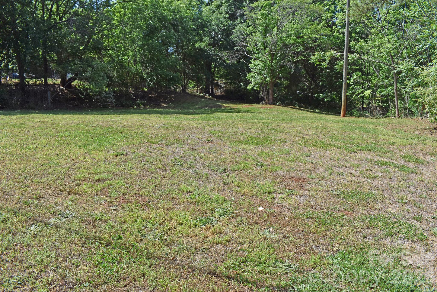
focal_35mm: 27
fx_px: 328
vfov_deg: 47.9
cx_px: 218
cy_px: 146
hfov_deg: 67.4
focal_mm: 18
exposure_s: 1/400
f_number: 10
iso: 200
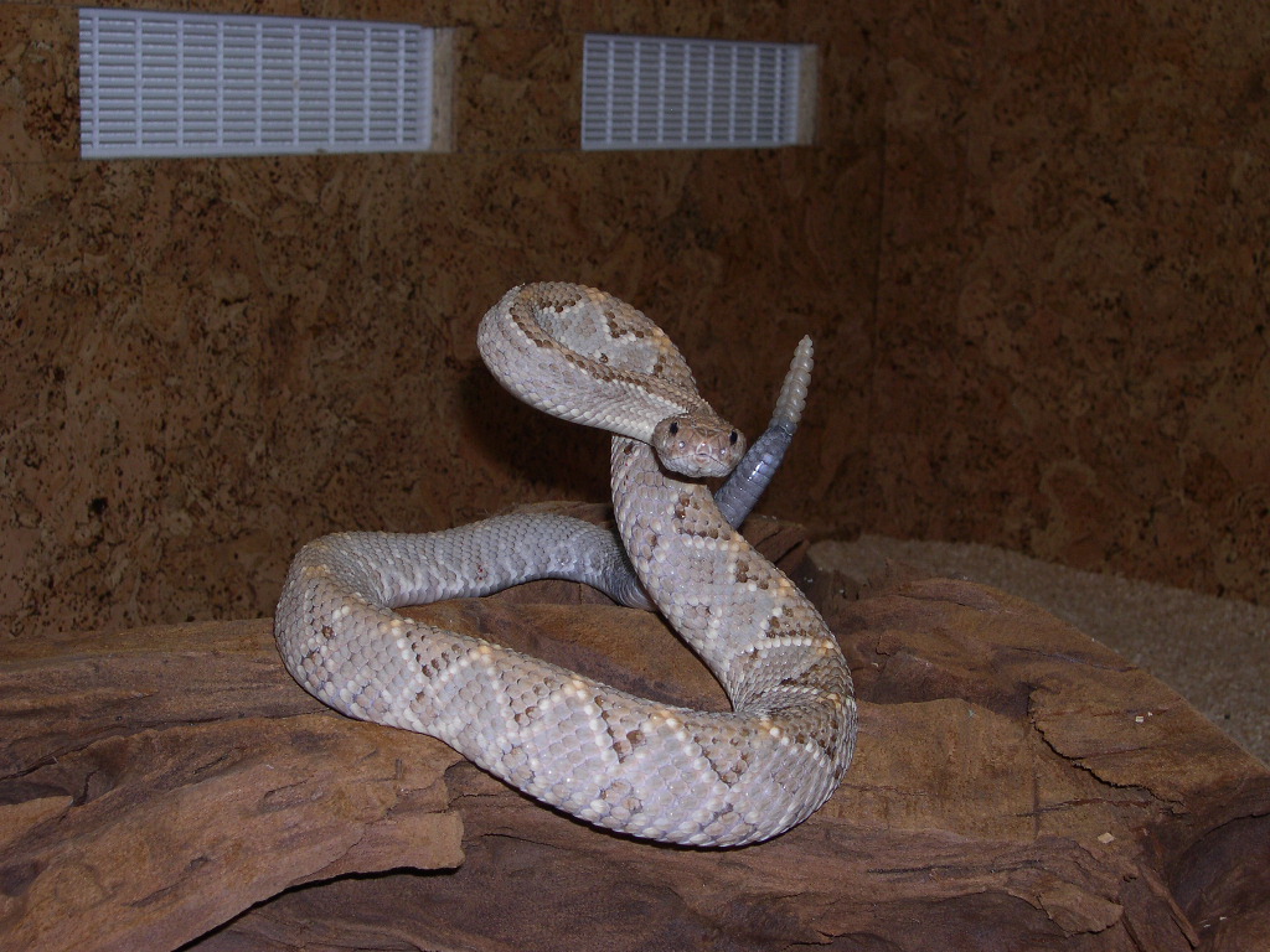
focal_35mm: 57
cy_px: 476
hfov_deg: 33.8
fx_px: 2091
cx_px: 635
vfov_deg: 25.7
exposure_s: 1/60
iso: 100
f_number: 9.2
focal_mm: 12.2
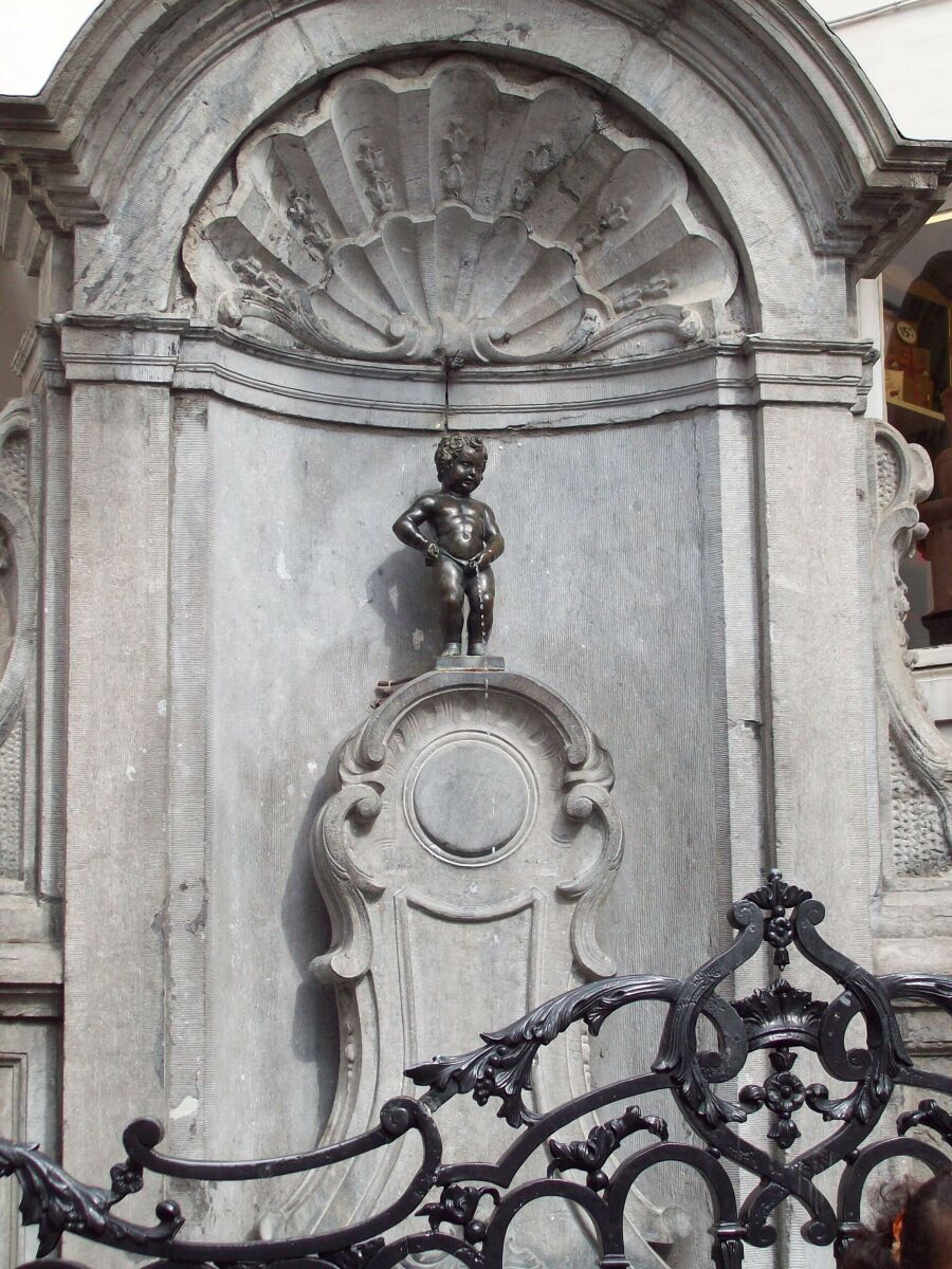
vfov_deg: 27.8
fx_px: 2567
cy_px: 634
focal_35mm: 70
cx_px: 476
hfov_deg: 21.0
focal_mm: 11.6
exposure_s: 1/241
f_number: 3.8
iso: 80
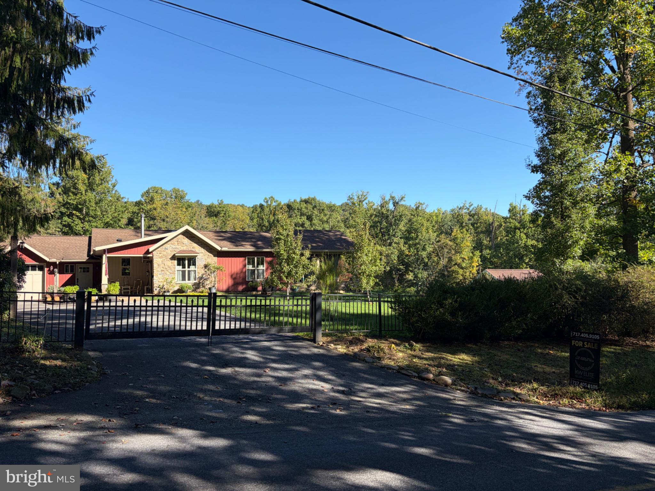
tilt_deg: +3.4
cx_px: 328
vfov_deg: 53.1
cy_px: 246
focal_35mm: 26
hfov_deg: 67.3
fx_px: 492
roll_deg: +0.7
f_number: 1.6
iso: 50
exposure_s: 1/2012
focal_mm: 5.96
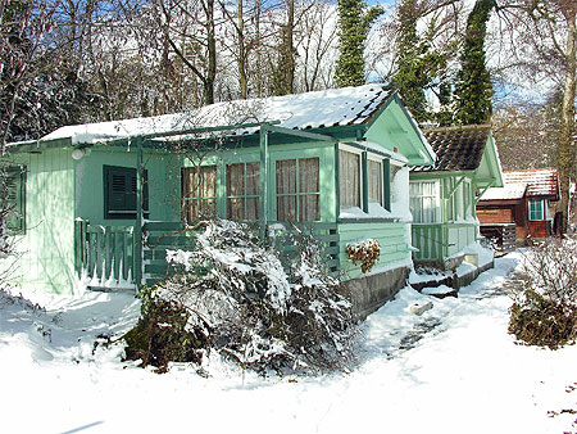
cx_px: 288
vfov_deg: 40.7
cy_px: 217
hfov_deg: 52.6
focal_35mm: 35
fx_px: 584
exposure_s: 1/194
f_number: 6.3
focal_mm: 8.9
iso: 50
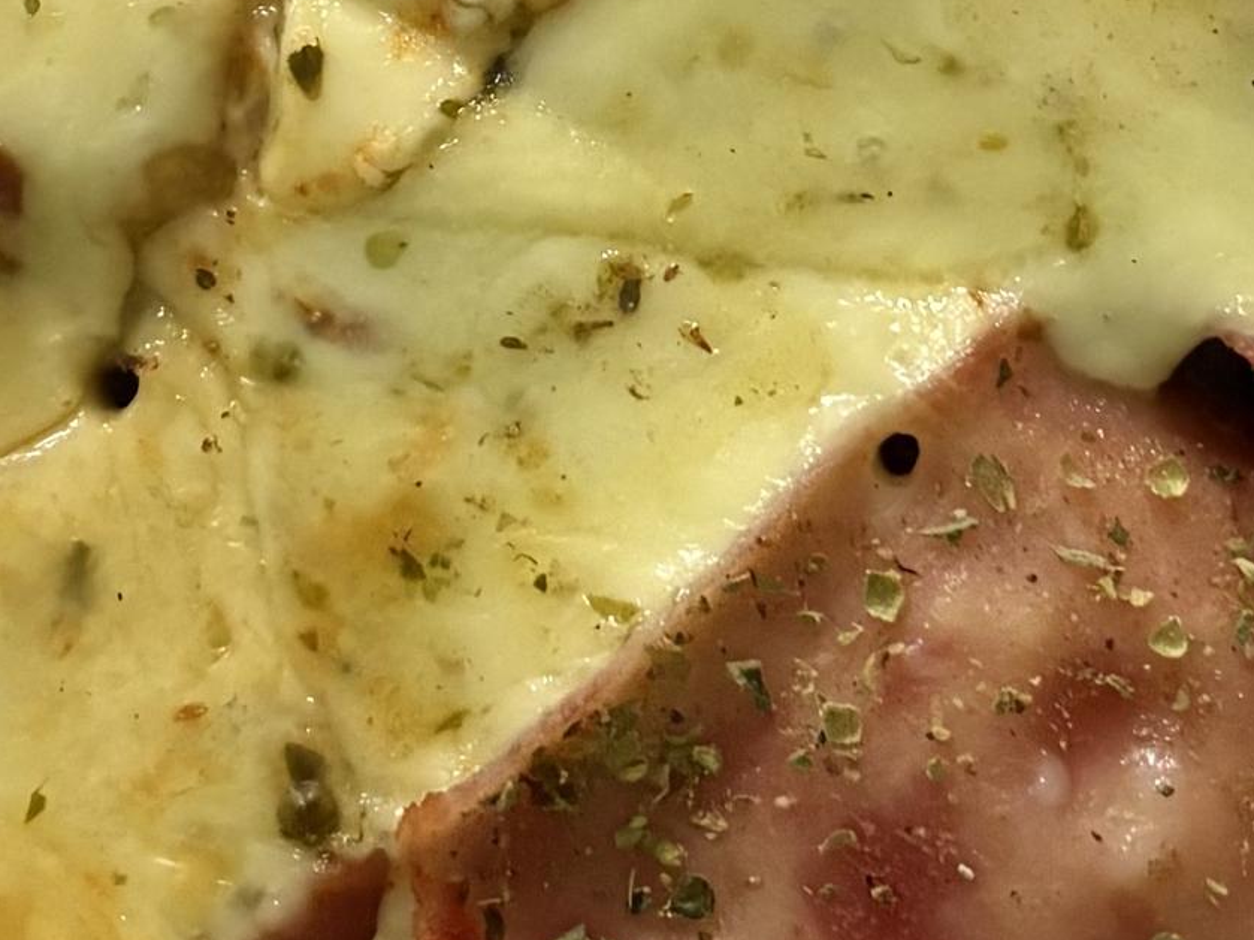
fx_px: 4600
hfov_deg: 15.5
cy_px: -120
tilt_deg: -81.2
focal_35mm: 127
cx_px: 833
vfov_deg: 11.5
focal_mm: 5.96
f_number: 1.6
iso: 400
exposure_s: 1/50
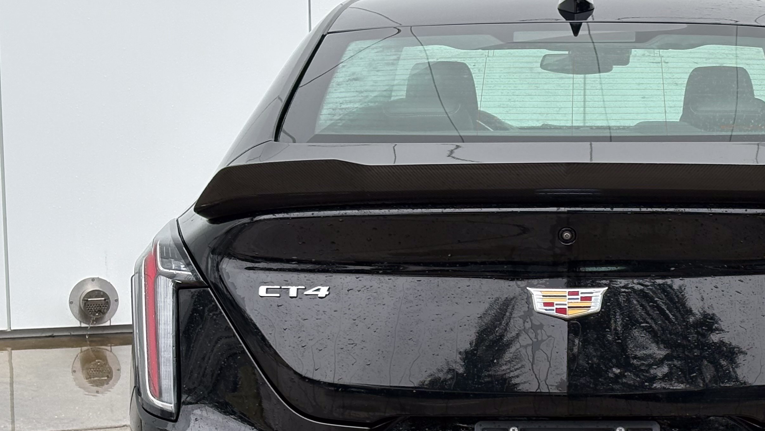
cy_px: 359
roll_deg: -0.3
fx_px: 1927
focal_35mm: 95
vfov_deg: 12.7
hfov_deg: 22.3
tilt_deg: -9.9
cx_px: 569
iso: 50
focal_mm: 5.96
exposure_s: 1/618
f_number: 1.6
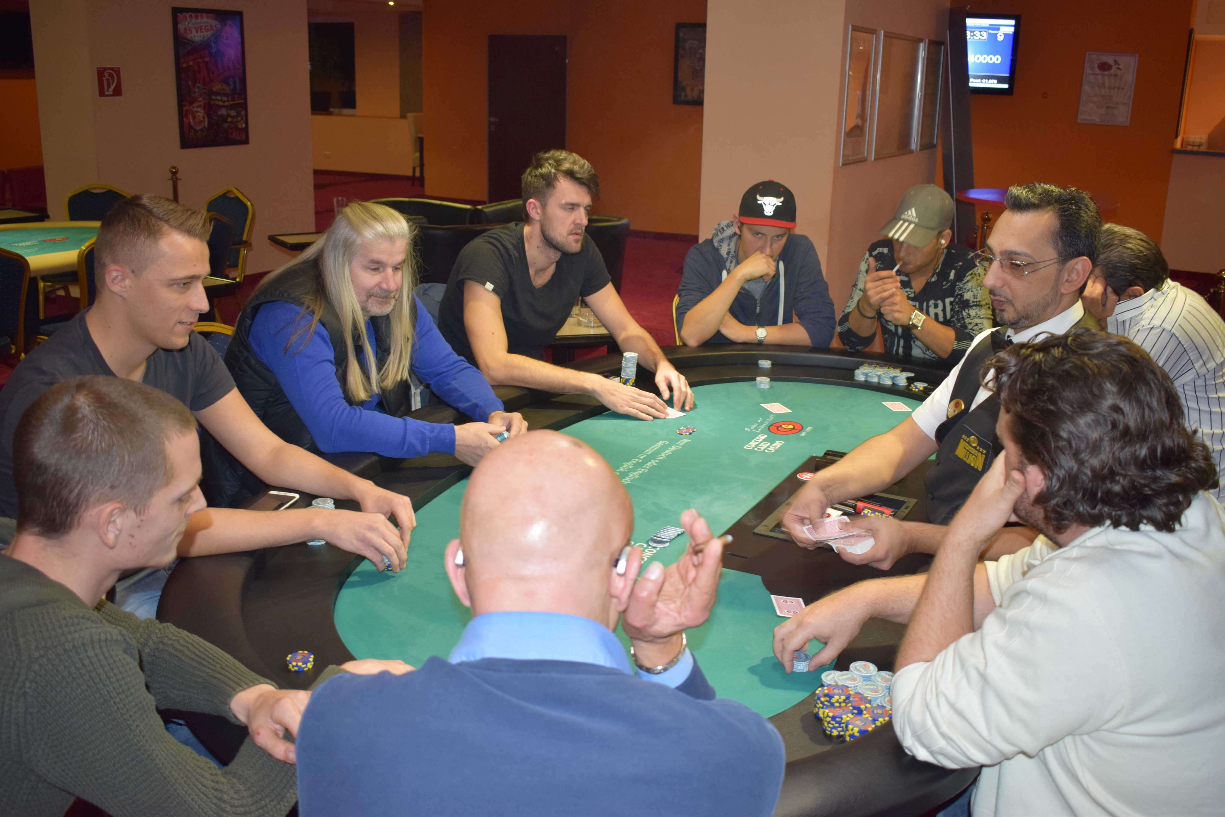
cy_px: 408
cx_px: 612
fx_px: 1123
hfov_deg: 57.2
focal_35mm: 33
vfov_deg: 40.0
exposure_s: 1/30
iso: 800
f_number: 3.8
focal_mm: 22
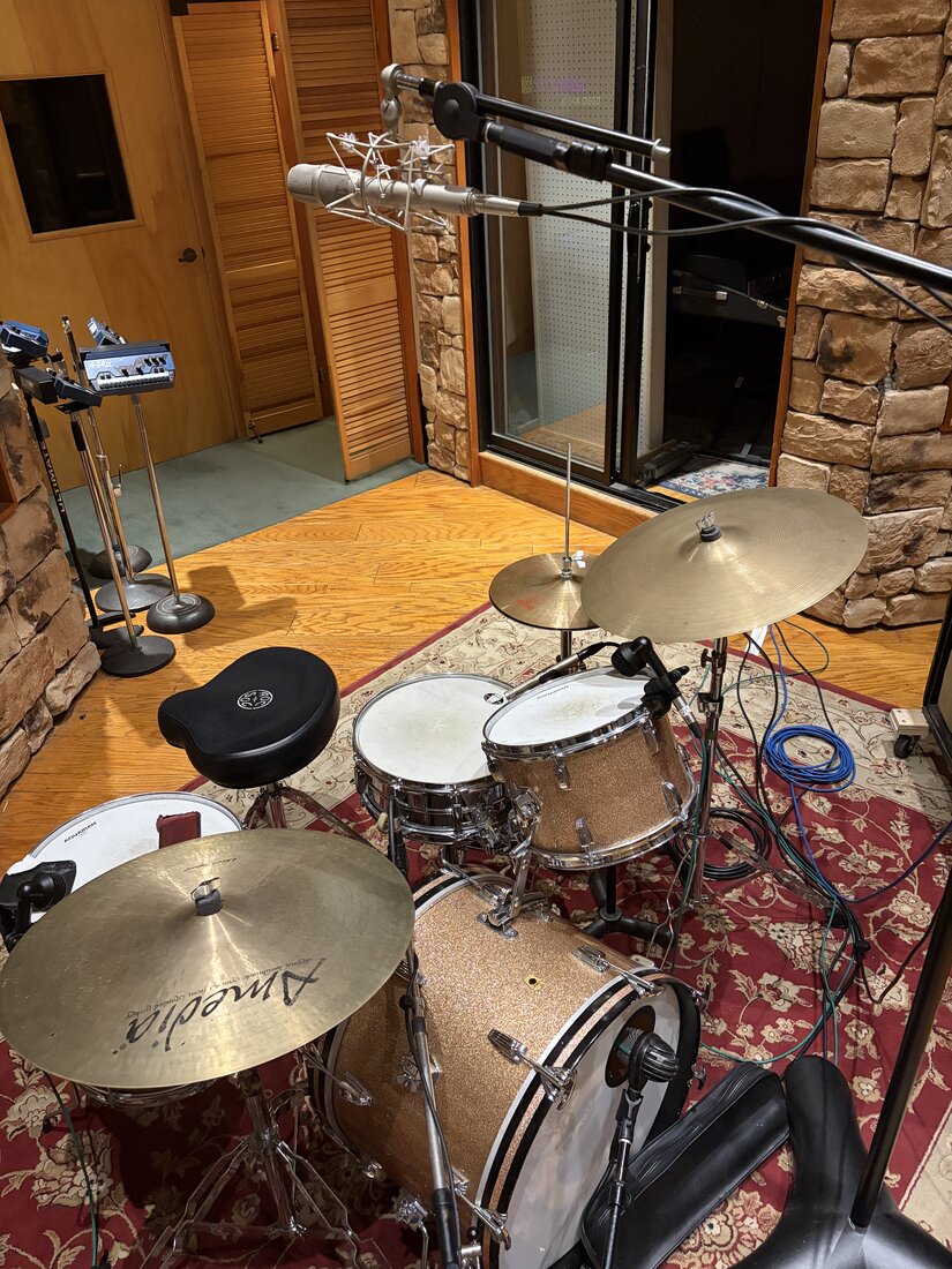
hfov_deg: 53.1
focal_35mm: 26
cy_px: 634
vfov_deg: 67.3
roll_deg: +2.7
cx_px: 476
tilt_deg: -31.0
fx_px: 953
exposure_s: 1/40
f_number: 1.6
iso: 500
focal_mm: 5.96
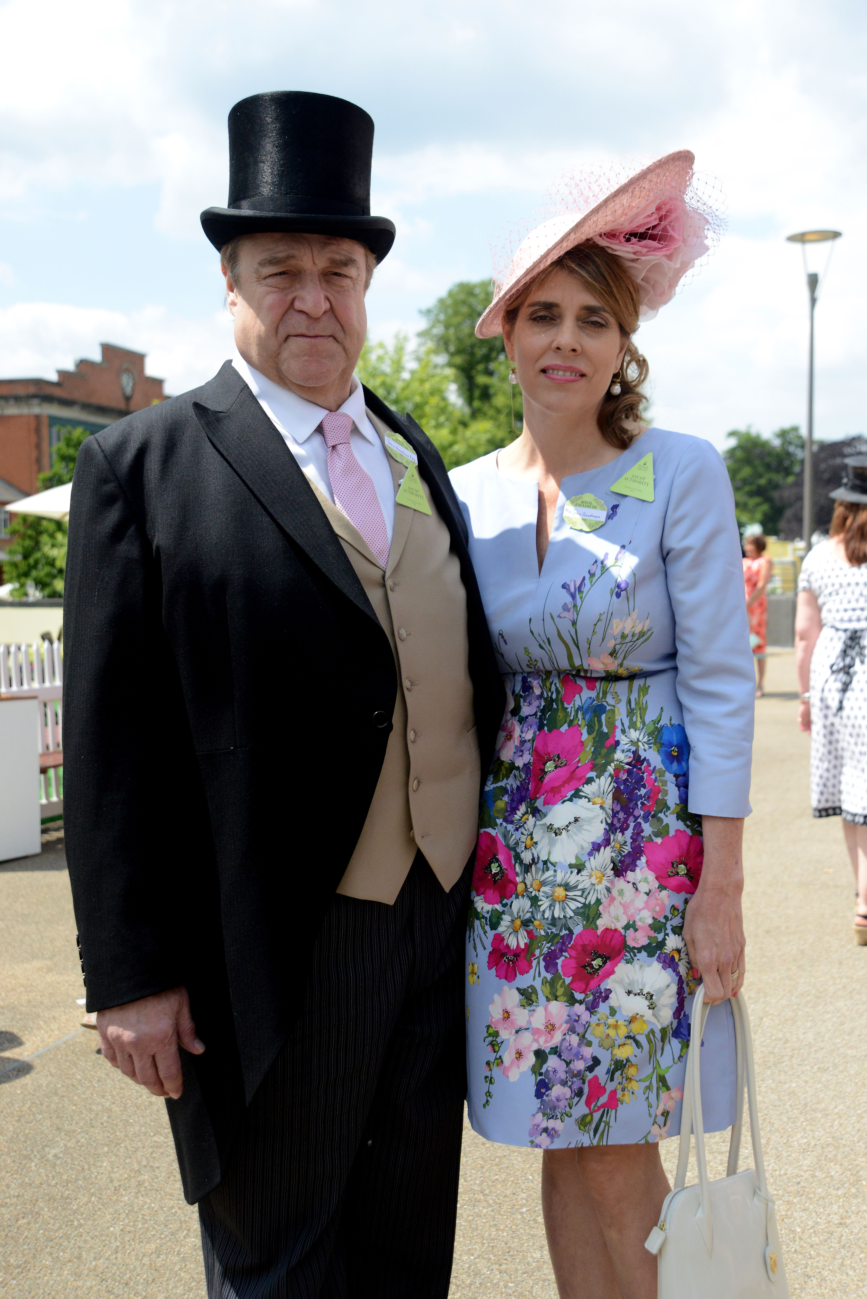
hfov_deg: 35.1
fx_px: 1372
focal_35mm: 38
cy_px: 650
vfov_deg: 50.7
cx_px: 434
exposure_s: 1/6400
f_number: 6.3
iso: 2000
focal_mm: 38
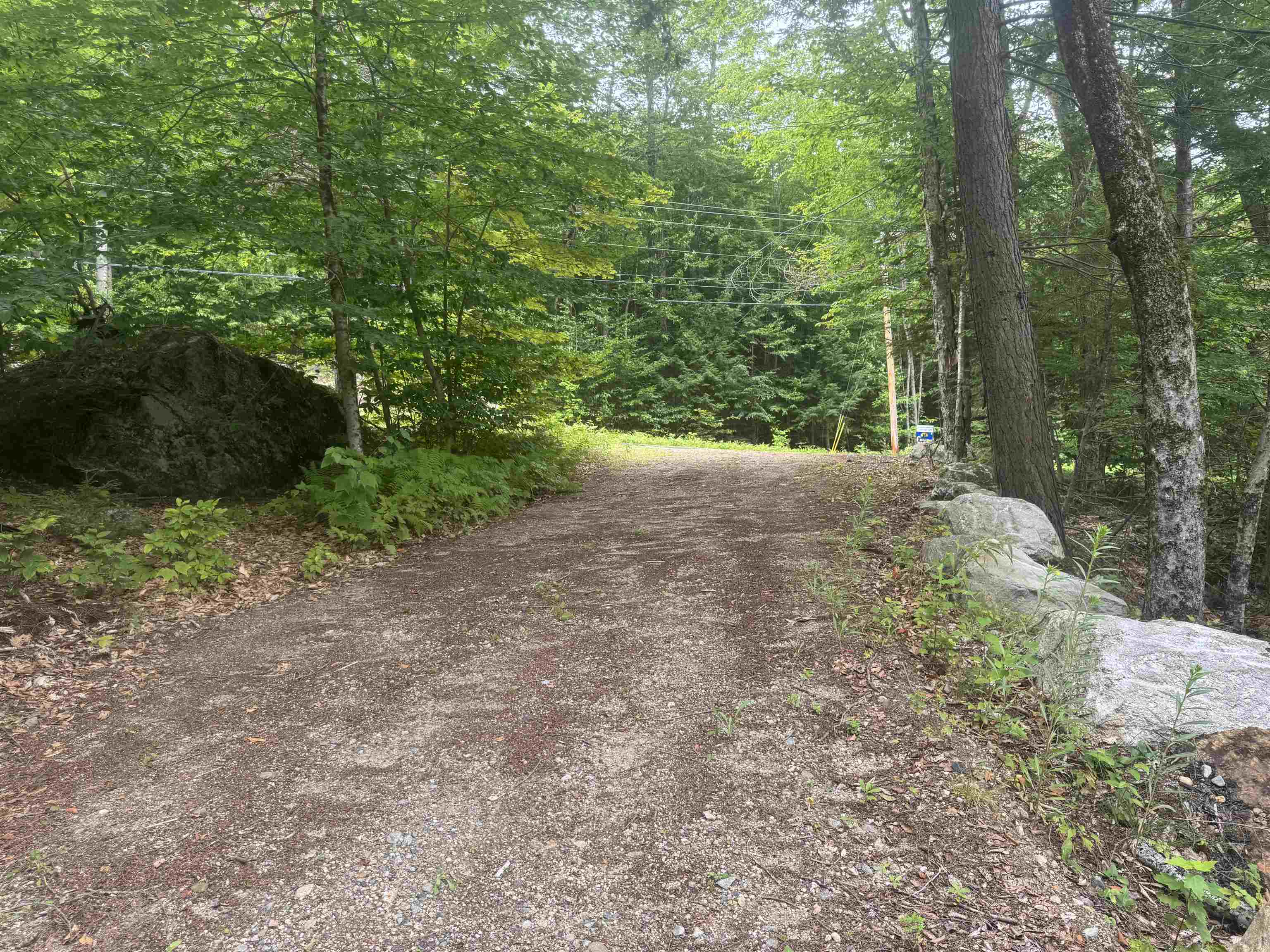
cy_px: 476
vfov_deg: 56.8
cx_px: 635
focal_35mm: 24
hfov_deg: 71.6
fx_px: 881
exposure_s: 1/287
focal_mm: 6.76
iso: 80
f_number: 1.78
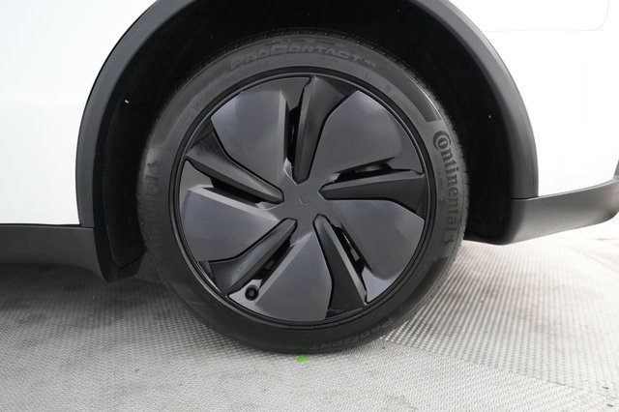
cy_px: 206
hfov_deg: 73.8
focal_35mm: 24
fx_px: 412
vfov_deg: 53.1
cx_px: 310
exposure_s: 1/160
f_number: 2.8
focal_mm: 24
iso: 6400
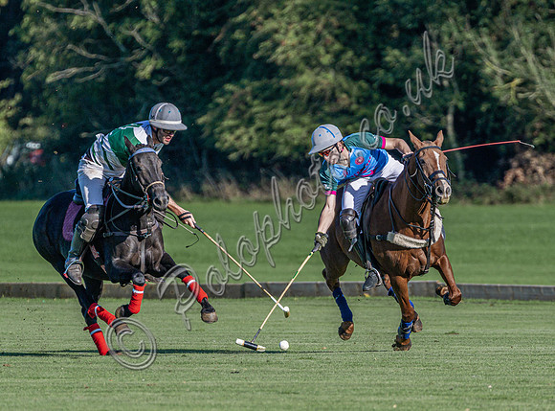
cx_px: 281
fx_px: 13247
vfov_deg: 1.8
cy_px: 309
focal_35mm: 830
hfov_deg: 2.4
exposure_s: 1/2000
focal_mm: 400
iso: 400
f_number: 5.6
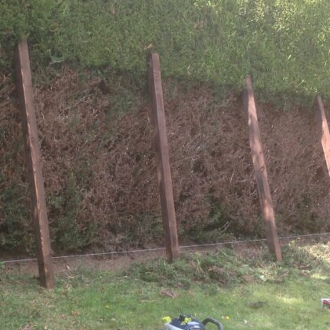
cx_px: 132
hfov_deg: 24.3
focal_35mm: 71
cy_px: 212
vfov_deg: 24.2
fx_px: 766
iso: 50
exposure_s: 1/203
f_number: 2.4
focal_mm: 4.12
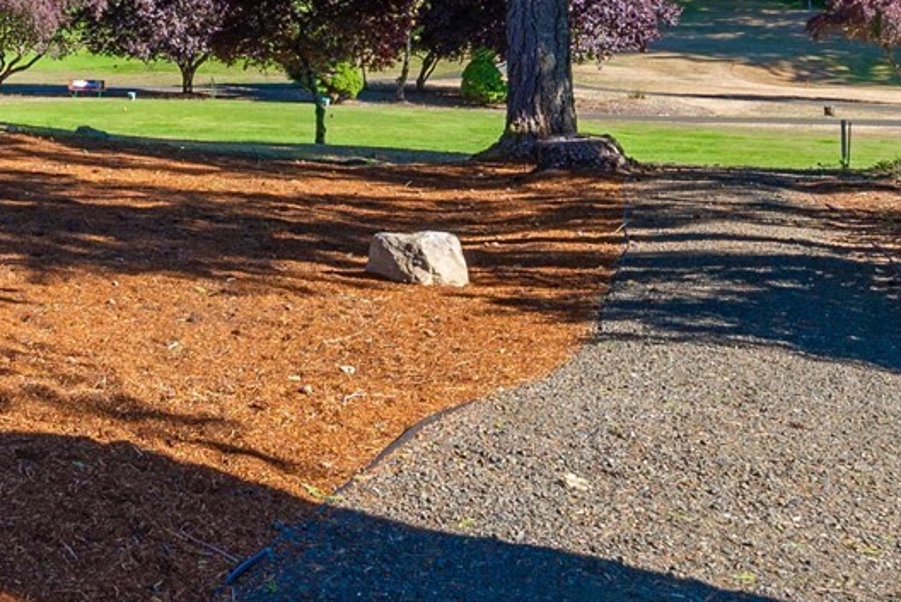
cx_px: -233
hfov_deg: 27.9
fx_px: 1528
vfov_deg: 21.3
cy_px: -38
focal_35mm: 61
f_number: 7.1
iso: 80
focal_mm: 19
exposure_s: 1/40
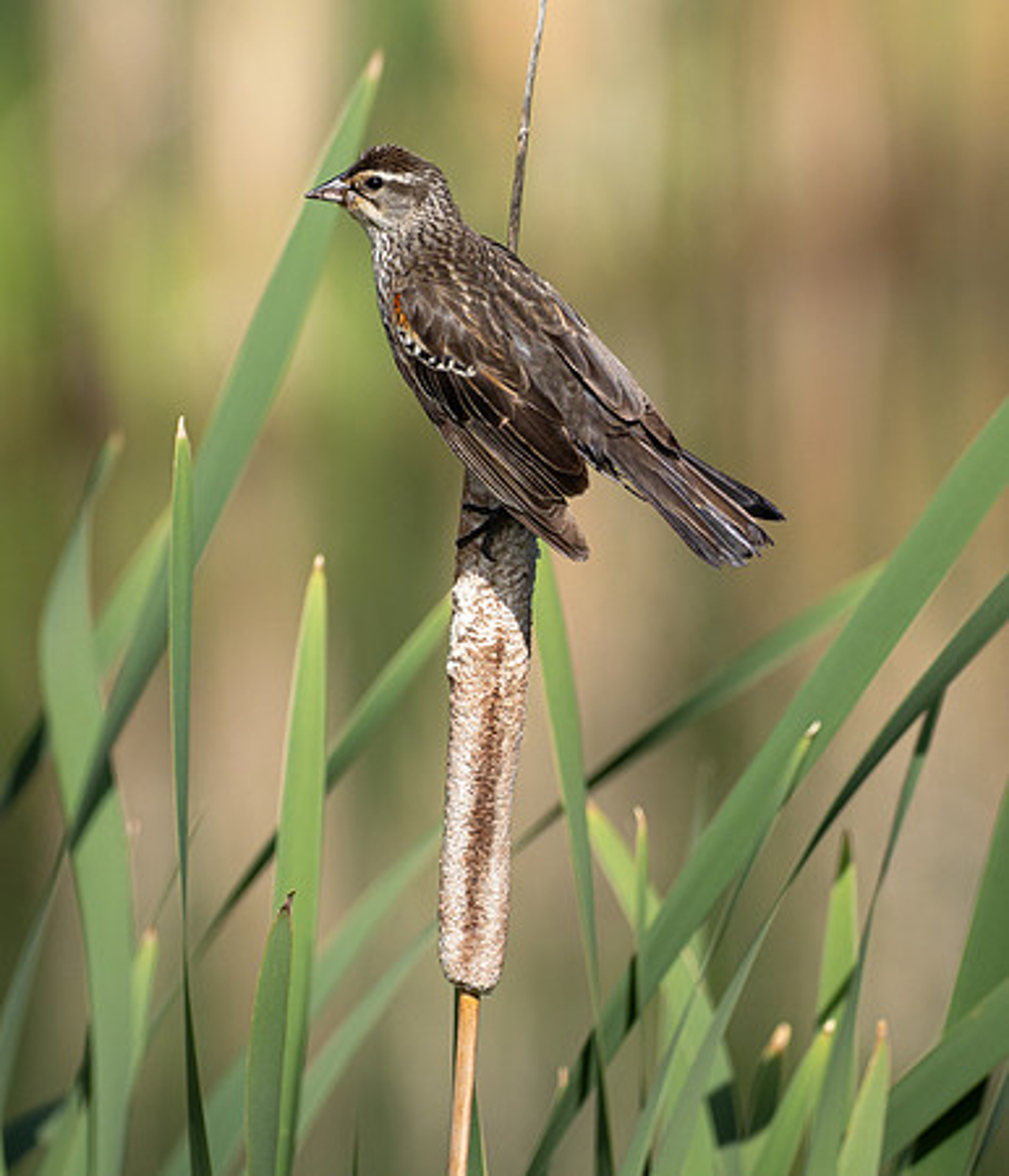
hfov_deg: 1.7
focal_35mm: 978
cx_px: 550
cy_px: 418
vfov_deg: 1.9
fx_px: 35021
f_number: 4
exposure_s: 1/1600
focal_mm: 300
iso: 125
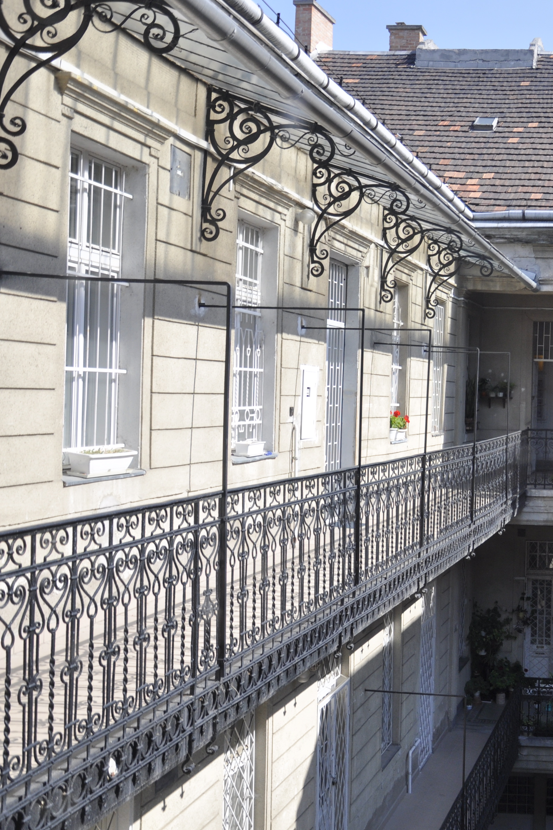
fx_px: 1100
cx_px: 621
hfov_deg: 25.9
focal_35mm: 48
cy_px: 416
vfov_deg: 41.3
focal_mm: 21
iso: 250
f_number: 3.8
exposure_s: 1/1000
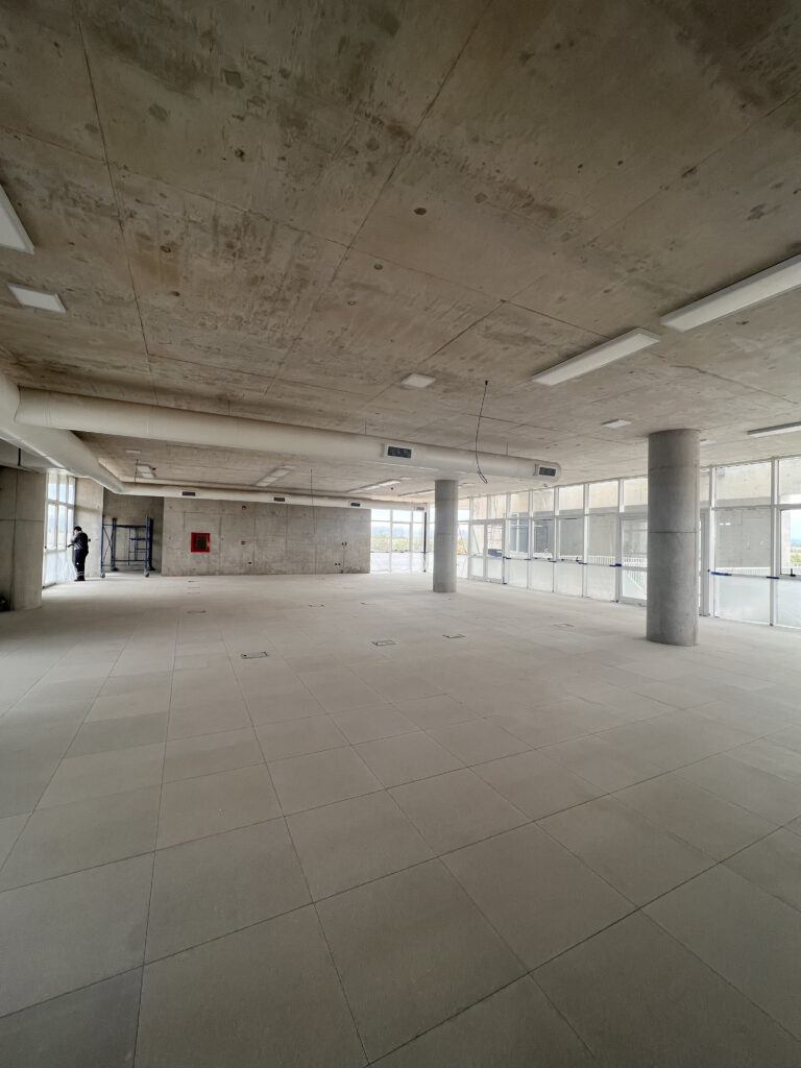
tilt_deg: +1.4
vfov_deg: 106.2
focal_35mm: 13
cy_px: 534
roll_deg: -1.5
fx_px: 401
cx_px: 400
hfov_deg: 89.9
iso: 32
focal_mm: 1.57
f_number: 1.8
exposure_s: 1/100
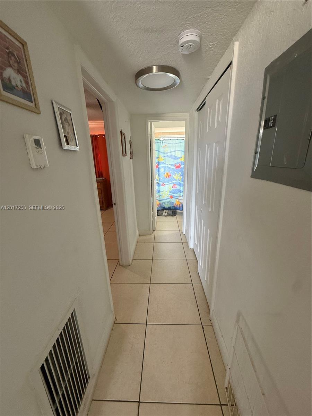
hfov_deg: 85.7
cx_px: 156
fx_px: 168
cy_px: 208
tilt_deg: -16.4
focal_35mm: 14
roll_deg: +1.0
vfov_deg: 102.1
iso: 250
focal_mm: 2.22
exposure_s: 1/60
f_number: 2.2
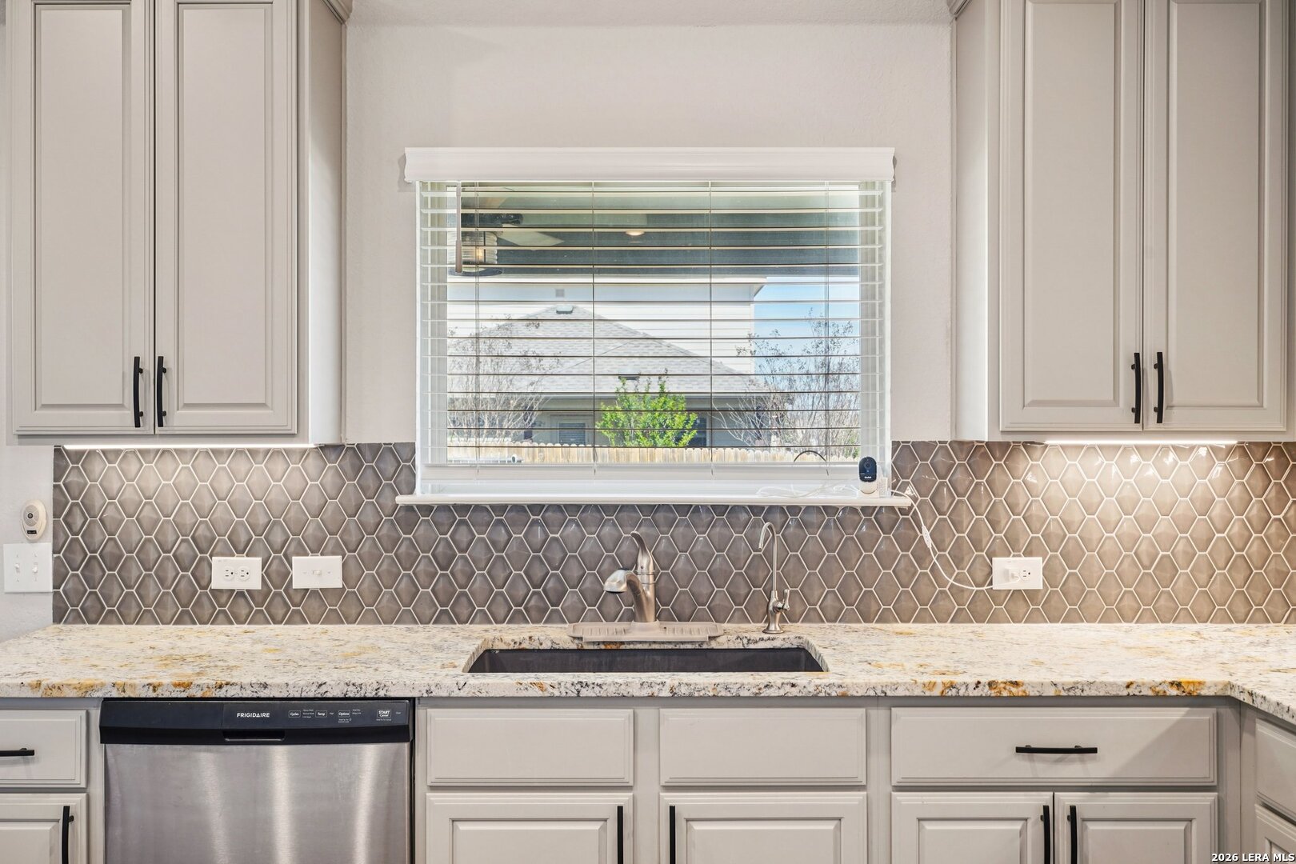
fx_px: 1134
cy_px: 432
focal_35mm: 32
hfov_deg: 59.5
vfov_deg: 41.7
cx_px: 648
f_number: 8
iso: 400
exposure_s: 1/40
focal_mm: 31.5
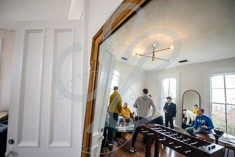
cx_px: 114
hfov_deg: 101.5
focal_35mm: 15
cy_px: 78
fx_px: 96
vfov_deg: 78.5
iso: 250
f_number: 2.8
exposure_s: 1/125
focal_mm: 14
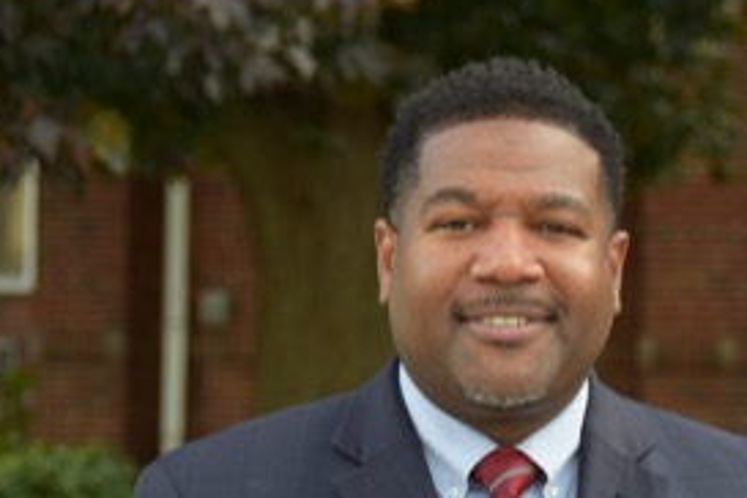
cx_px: 528
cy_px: 348
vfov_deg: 11.3
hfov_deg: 16.9
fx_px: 2505
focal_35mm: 121
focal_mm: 55
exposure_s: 1/160
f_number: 4
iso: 200
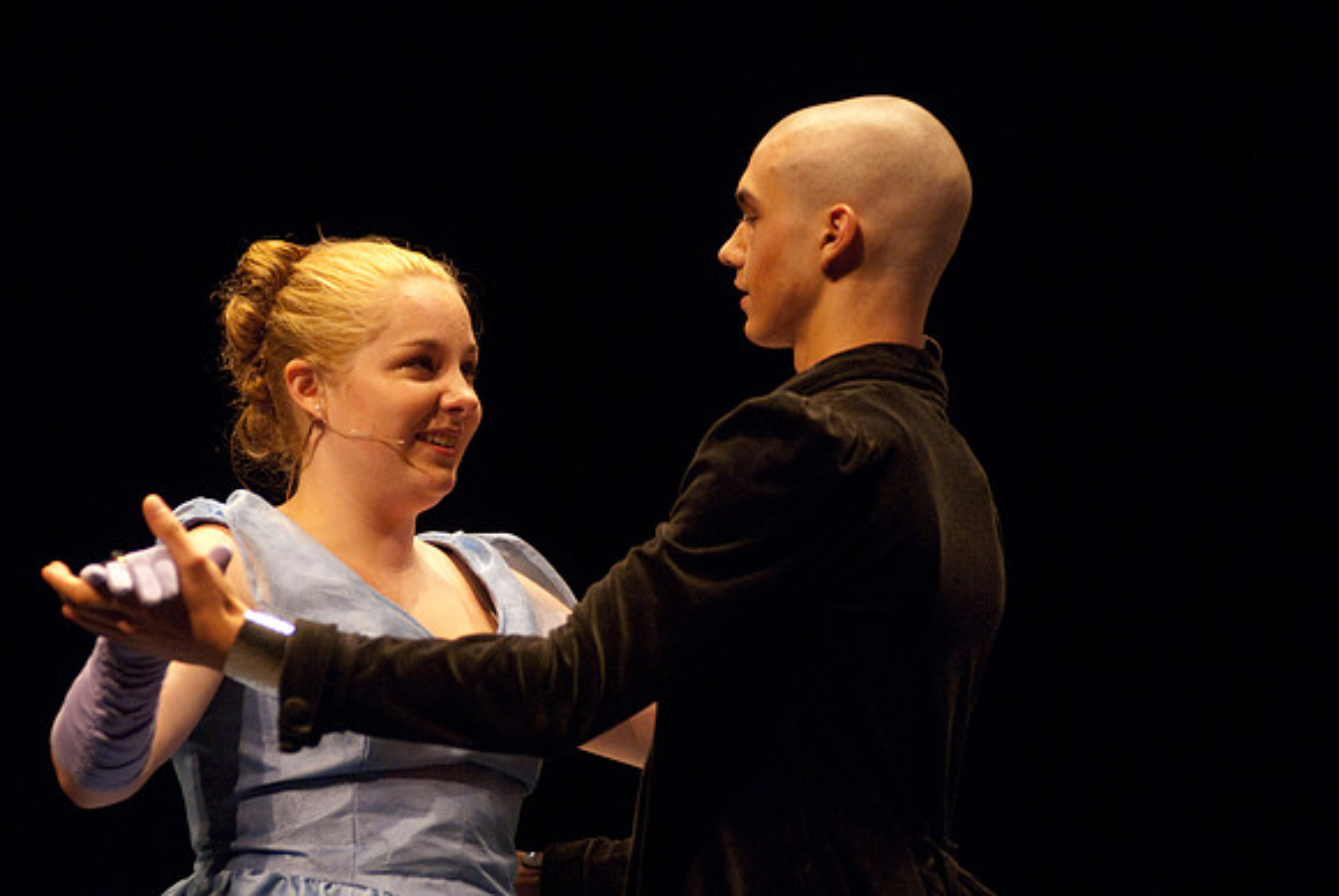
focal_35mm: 240
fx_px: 8935
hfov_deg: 8.6
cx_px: 670
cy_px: 448
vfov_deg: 5.7
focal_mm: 160
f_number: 2.8
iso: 1250
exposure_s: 1/160
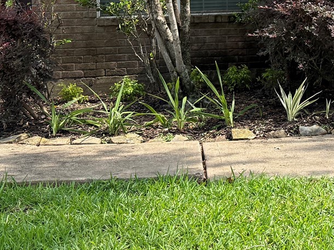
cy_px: -51
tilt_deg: +4.4
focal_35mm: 81
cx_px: 298
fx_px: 781
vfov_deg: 17.4
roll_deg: +1.4
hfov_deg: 23.5
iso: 100
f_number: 1.78
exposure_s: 1/2370
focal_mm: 6.76
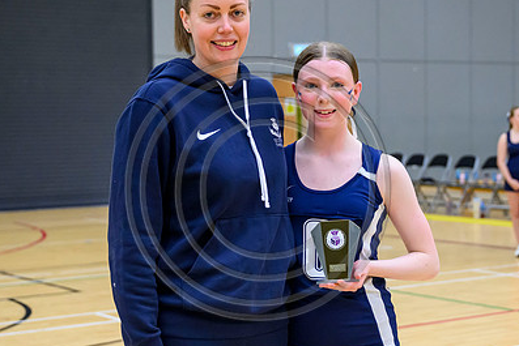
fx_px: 1226
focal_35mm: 85
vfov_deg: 16.1
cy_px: 188
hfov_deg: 23.9
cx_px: 304
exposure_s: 1/500
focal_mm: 50
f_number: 3.5
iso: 5000
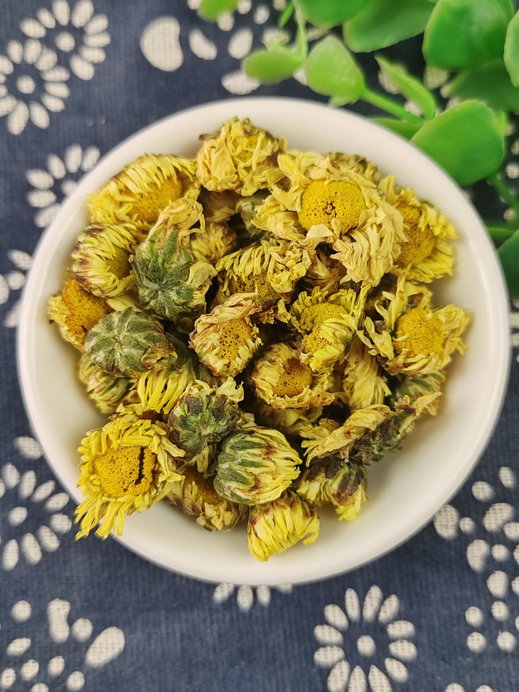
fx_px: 660
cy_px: 346
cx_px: 260
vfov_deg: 55.4
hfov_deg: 42.9
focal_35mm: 33
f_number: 1.8
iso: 320
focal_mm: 6.14
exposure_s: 1/100
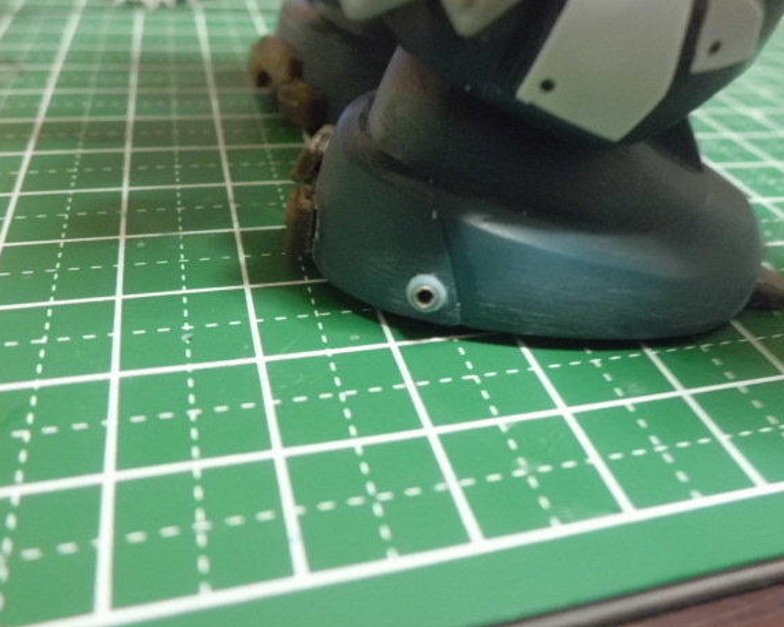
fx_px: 789
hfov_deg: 52.7
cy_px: 323
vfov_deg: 43.4
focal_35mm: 34
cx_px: 436
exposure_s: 1/5
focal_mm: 5.5
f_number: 2.9
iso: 400
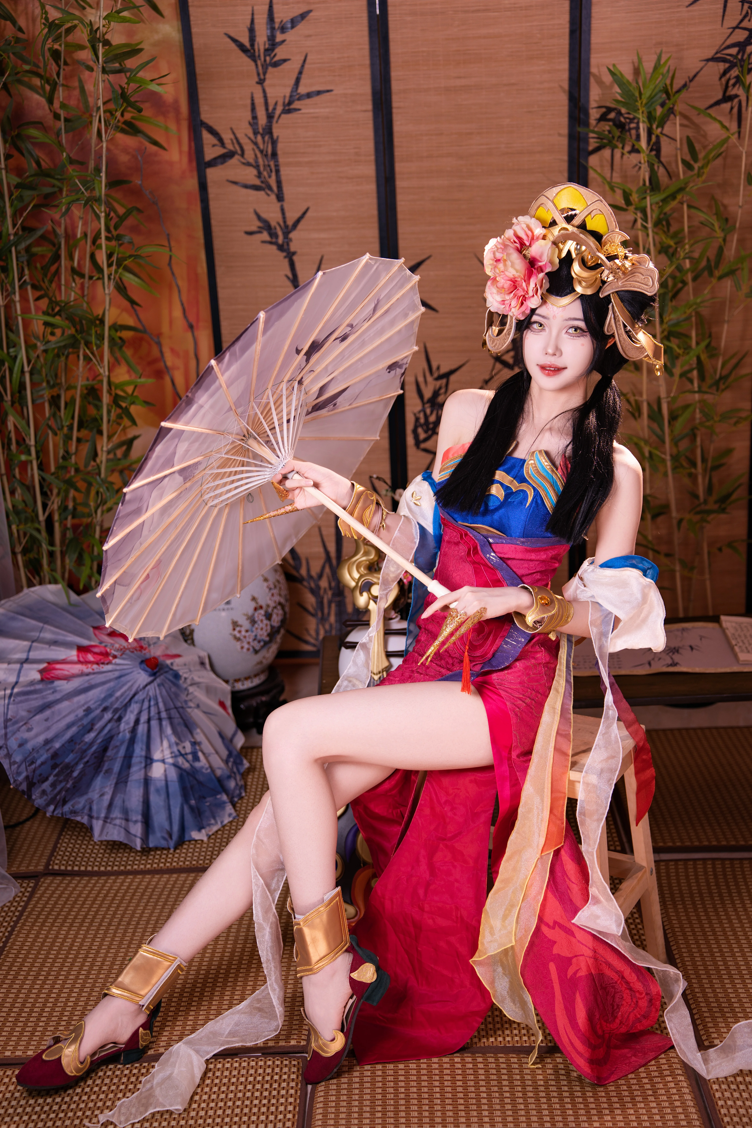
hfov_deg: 29.9
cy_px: 564
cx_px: 376
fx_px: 1410
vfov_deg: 43.6
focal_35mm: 45
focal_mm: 45
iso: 125
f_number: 2.8
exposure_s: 1/80
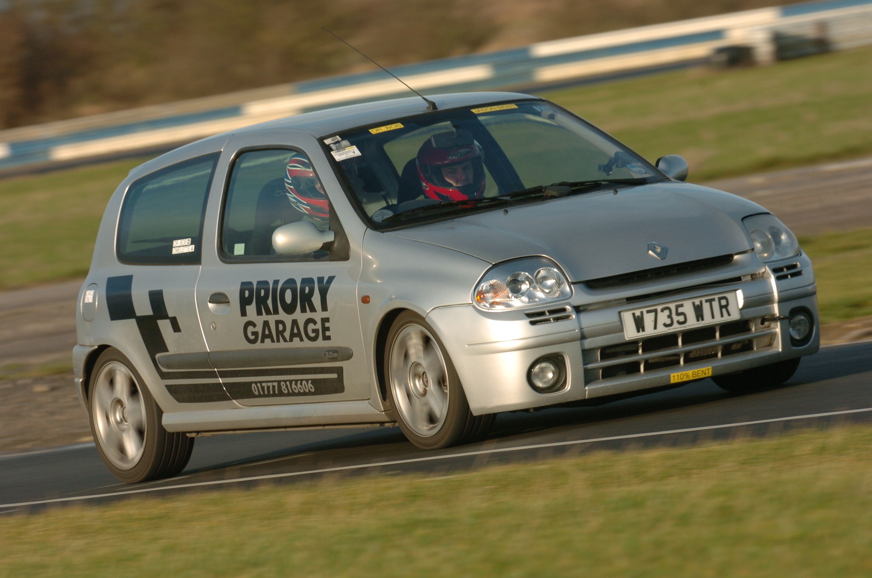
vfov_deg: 3.0
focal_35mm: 450
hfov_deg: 4.6
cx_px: 436
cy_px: 289
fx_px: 10877
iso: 200
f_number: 9
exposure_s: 1/200
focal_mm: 300
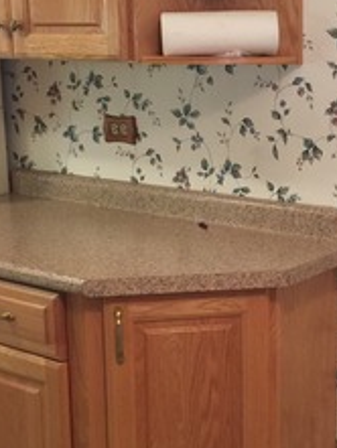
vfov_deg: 30.7
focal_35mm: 63
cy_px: 227
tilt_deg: -11.9
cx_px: 311
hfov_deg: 22.7
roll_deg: -0.8
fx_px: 817
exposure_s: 1/10
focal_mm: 4.15
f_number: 2.2
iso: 100
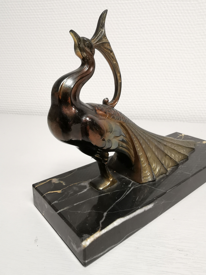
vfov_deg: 67.3
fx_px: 206
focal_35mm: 26
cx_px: 103
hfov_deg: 53.1
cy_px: 138
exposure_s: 1/33.3
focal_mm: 2.26
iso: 400
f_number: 2.2
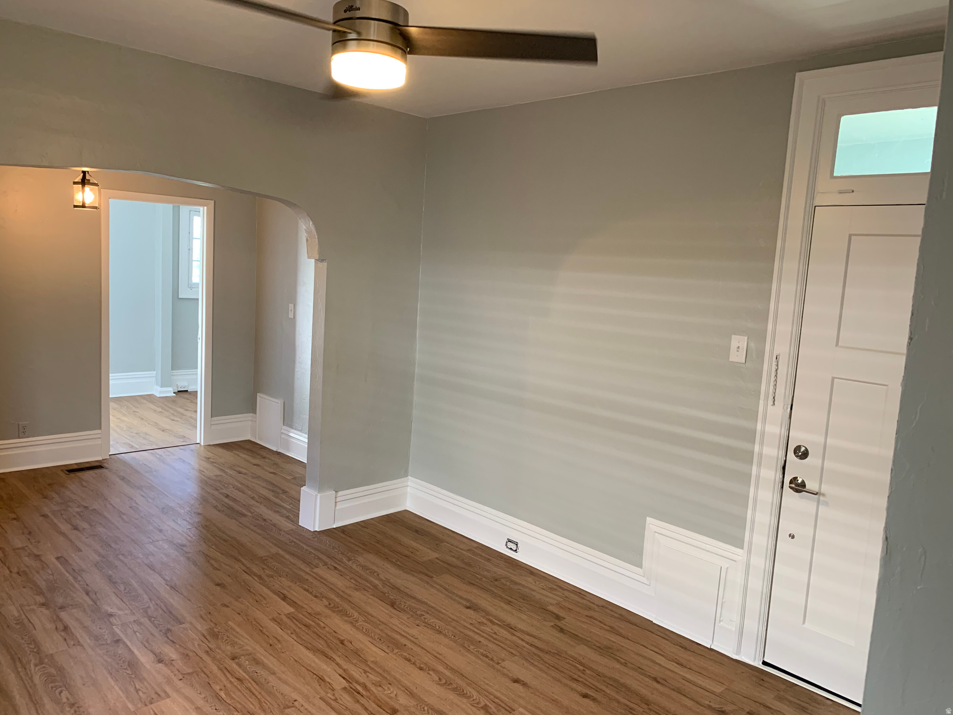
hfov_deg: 67.3
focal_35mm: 26
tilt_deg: -7.8
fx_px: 716
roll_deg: -3.0
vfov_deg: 53.1
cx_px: 476
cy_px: 358
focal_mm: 4.25
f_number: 1.8
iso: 125
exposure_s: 1/60
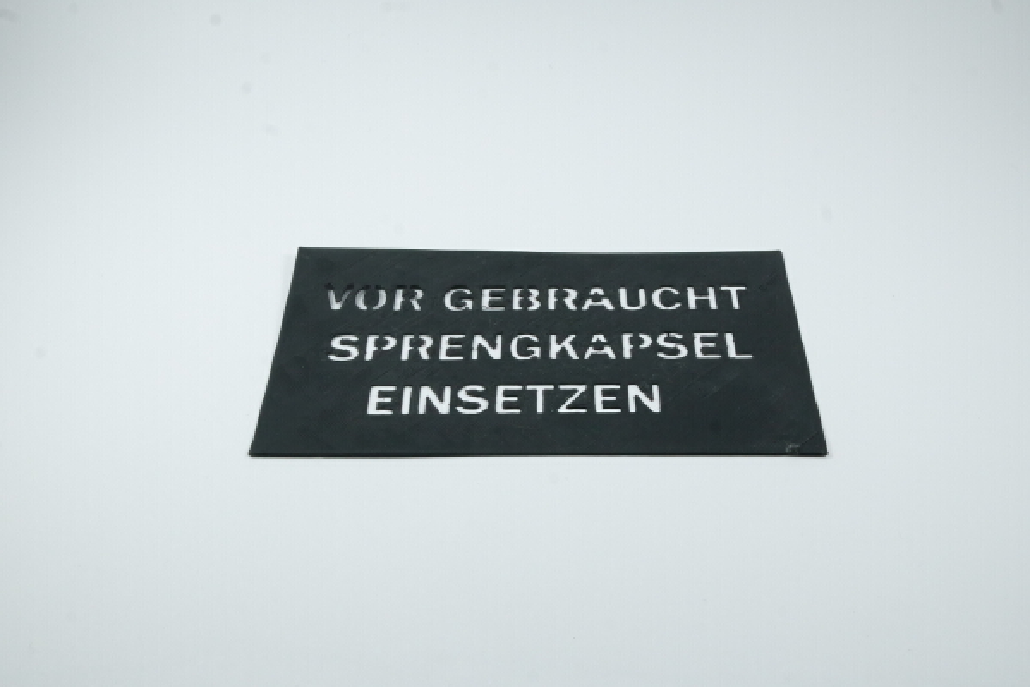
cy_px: 344
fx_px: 1230
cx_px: 515
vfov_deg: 31.2
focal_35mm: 43
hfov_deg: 45.4
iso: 1600
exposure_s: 1/50
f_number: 22
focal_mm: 28
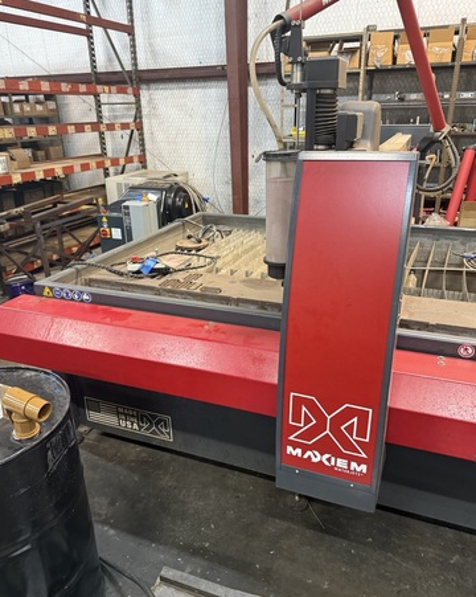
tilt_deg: -24.1
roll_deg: -0.7
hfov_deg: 54.9
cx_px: 232
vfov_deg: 66.1
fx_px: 458
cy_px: 299
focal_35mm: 26
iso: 320
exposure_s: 1/60
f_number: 1.78
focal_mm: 6.76
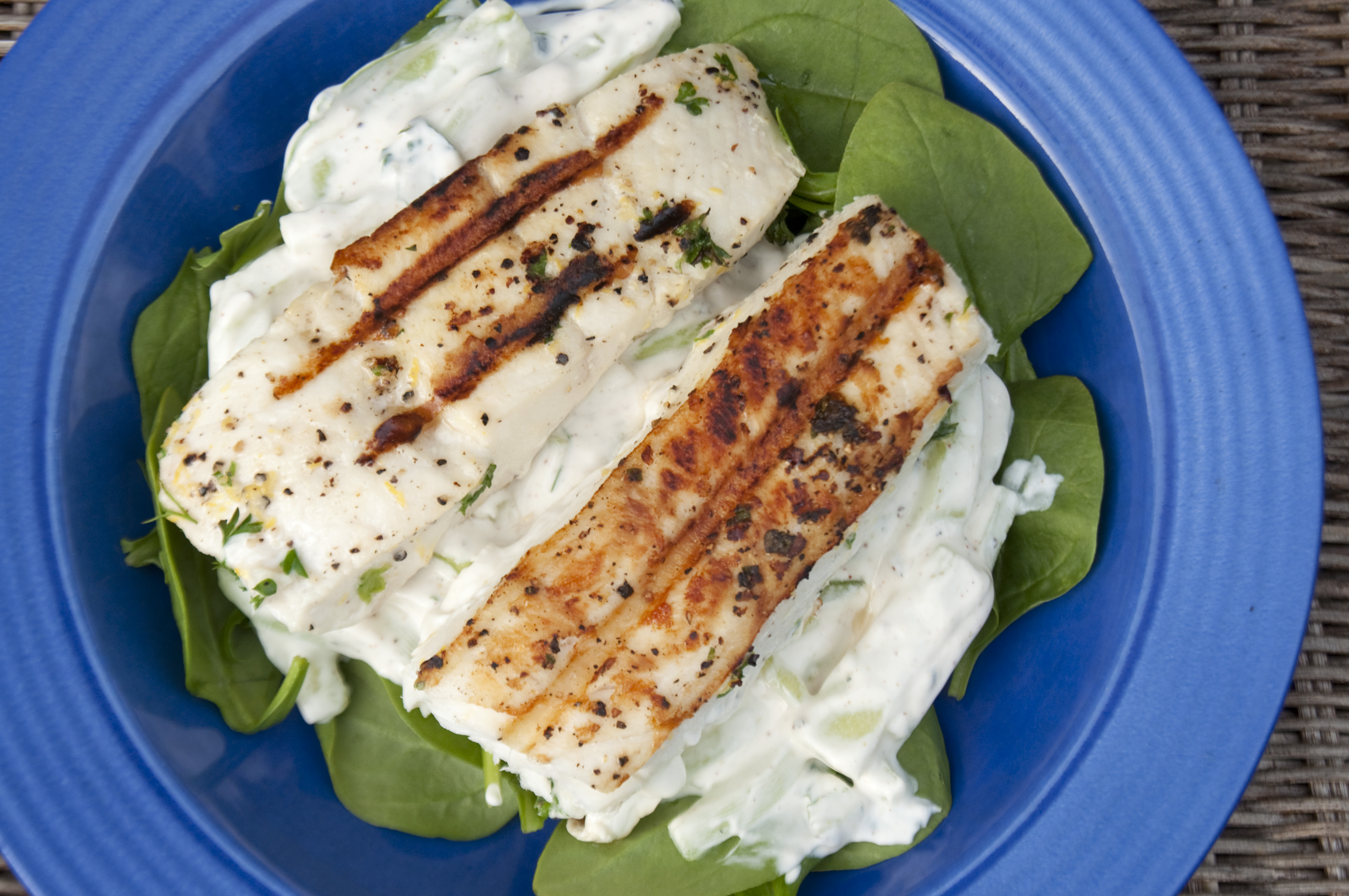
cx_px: 674
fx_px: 4210
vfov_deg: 12.1
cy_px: 448
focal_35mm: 112
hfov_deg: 18.2
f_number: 8
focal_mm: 75
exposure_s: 1/60
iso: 200
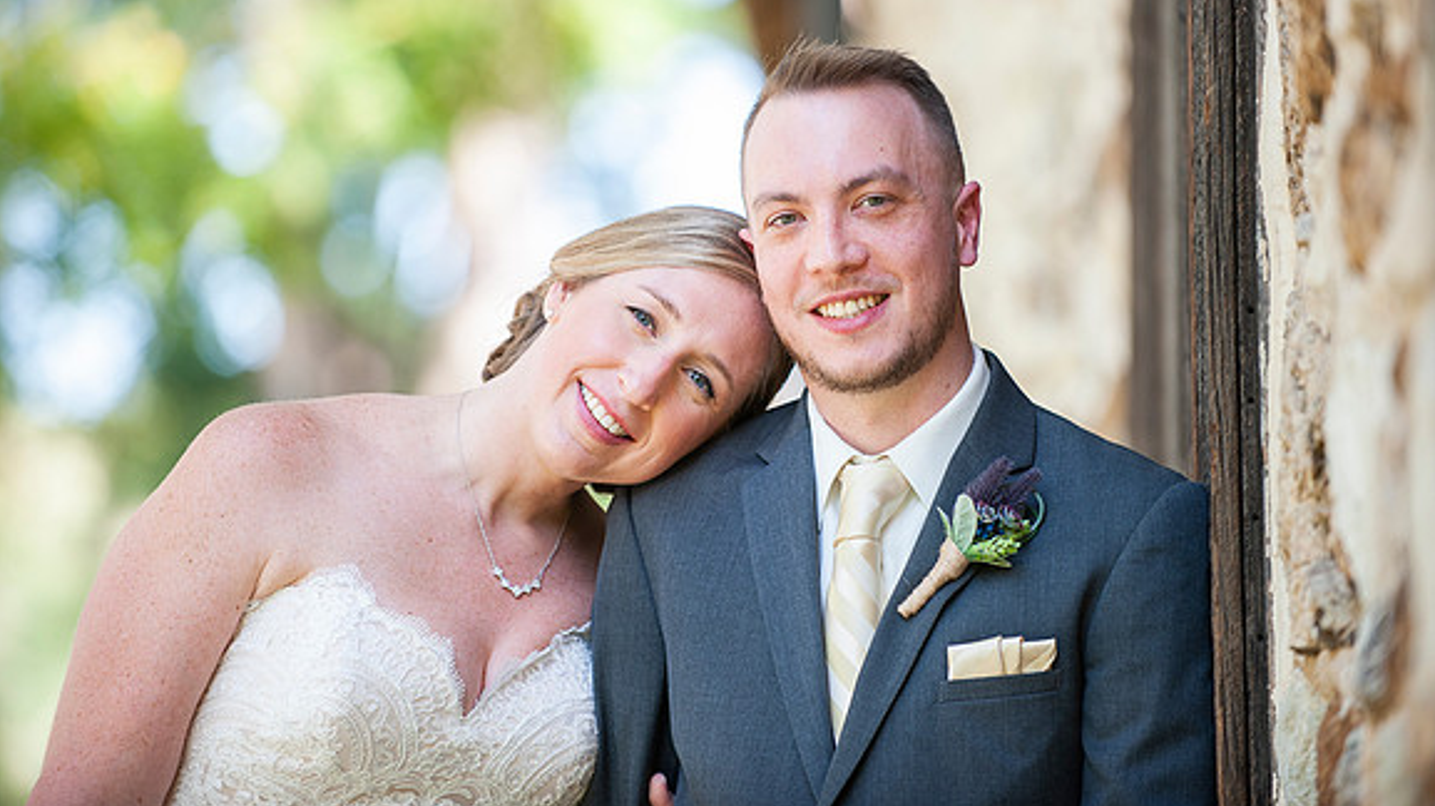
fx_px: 7607
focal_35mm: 200
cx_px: 719
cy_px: 336
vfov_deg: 6.1
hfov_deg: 10.8
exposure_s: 1/400
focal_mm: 190
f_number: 2.8
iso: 400
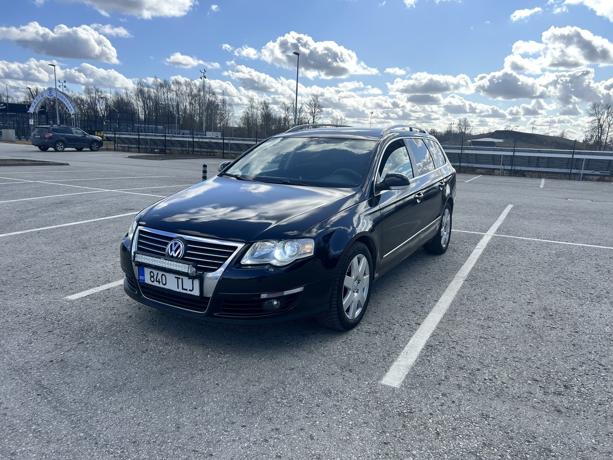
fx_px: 460
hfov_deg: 67.3
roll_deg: -2.7
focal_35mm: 26
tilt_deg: -10.3
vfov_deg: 53.1
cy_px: 230
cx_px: 306
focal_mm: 5.7
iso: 50
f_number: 1.5
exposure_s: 1/1698
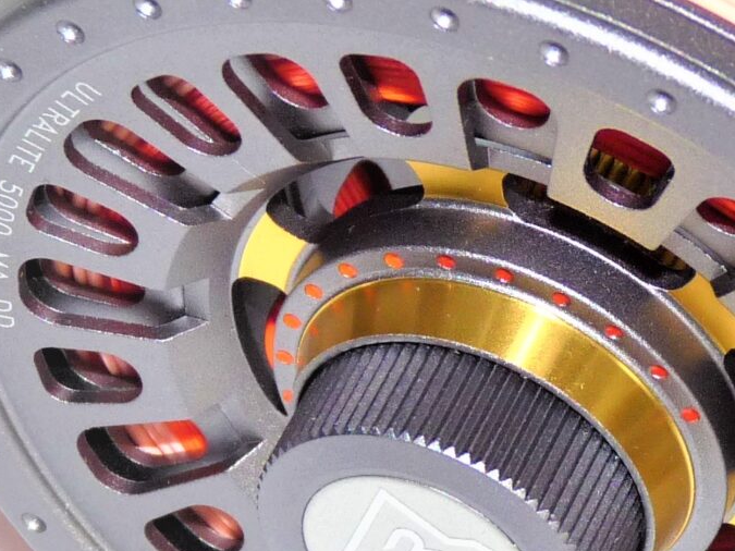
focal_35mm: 239
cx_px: 684
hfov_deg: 8.3
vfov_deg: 6.2
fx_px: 5074
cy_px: 278
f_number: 3.4
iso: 100
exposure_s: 1/30
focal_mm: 11.1
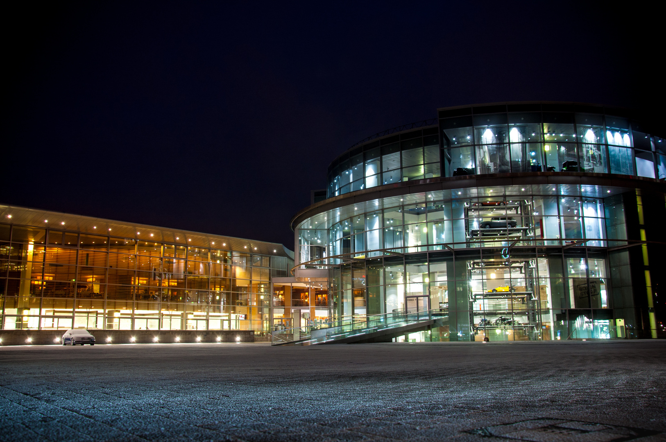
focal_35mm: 32
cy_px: 221
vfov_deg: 41.6
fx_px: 582
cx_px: 333
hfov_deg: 59.5
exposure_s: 1/1.67
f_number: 8
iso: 320
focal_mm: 21
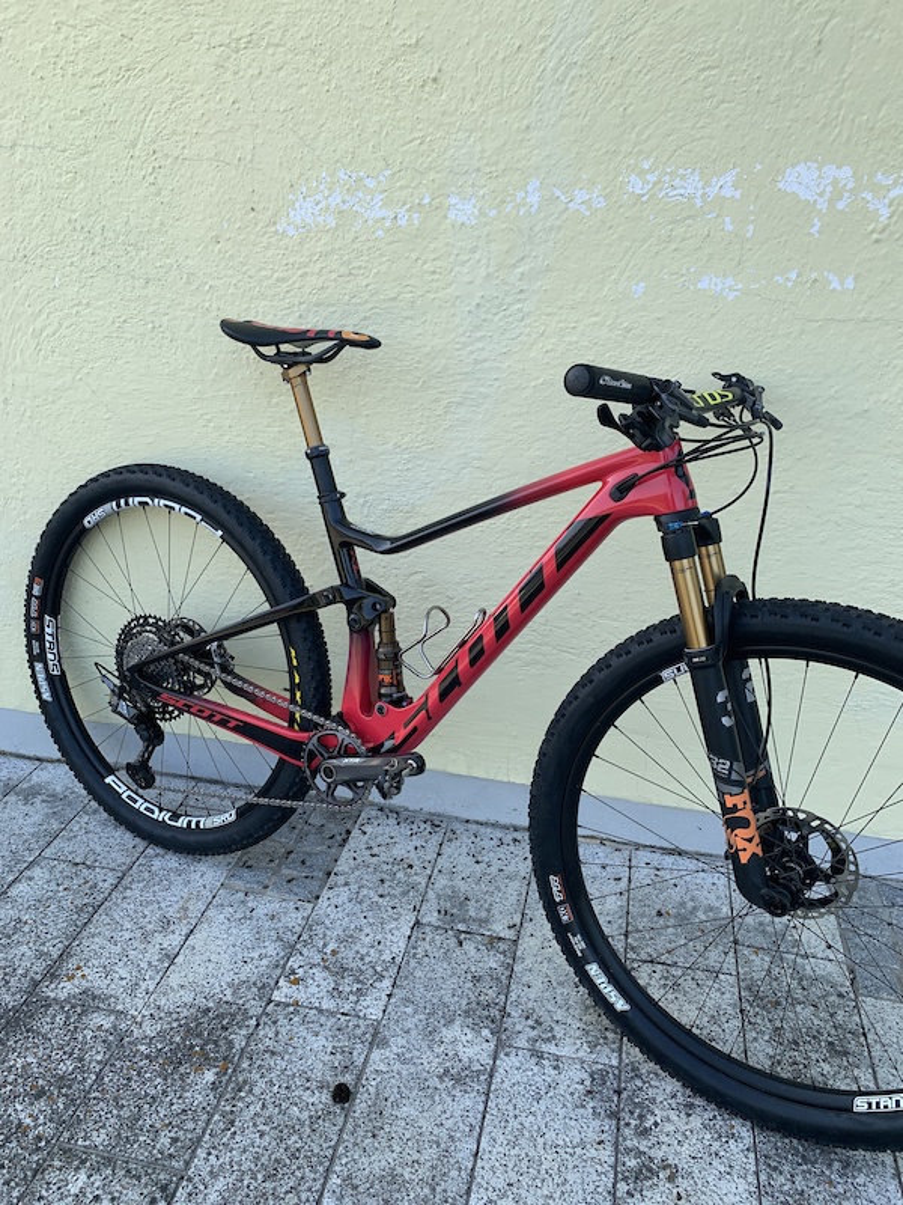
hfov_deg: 53.1
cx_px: 452
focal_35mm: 26
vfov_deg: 67.3
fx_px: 904
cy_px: 602
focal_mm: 4.25
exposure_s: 1/362
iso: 25
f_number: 1.8
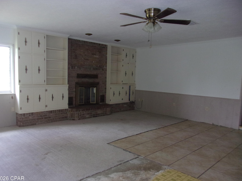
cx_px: 118
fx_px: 196
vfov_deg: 49.7
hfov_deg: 63.4
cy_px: 93
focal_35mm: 28
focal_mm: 4.9
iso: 250
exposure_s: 1/34
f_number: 3
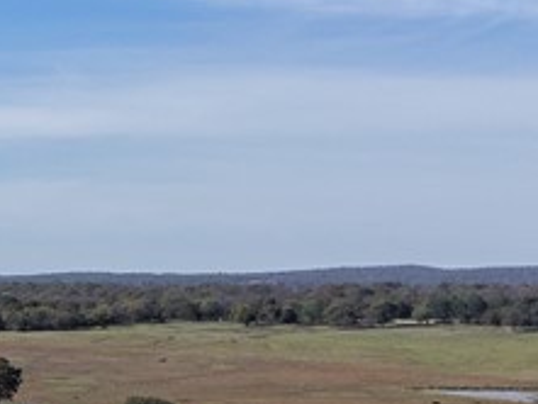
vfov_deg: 13.3
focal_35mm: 111
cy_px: 285
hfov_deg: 13.6
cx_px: -689
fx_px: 1726
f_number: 1.8
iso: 170
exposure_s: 1/4000
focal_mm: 8.67
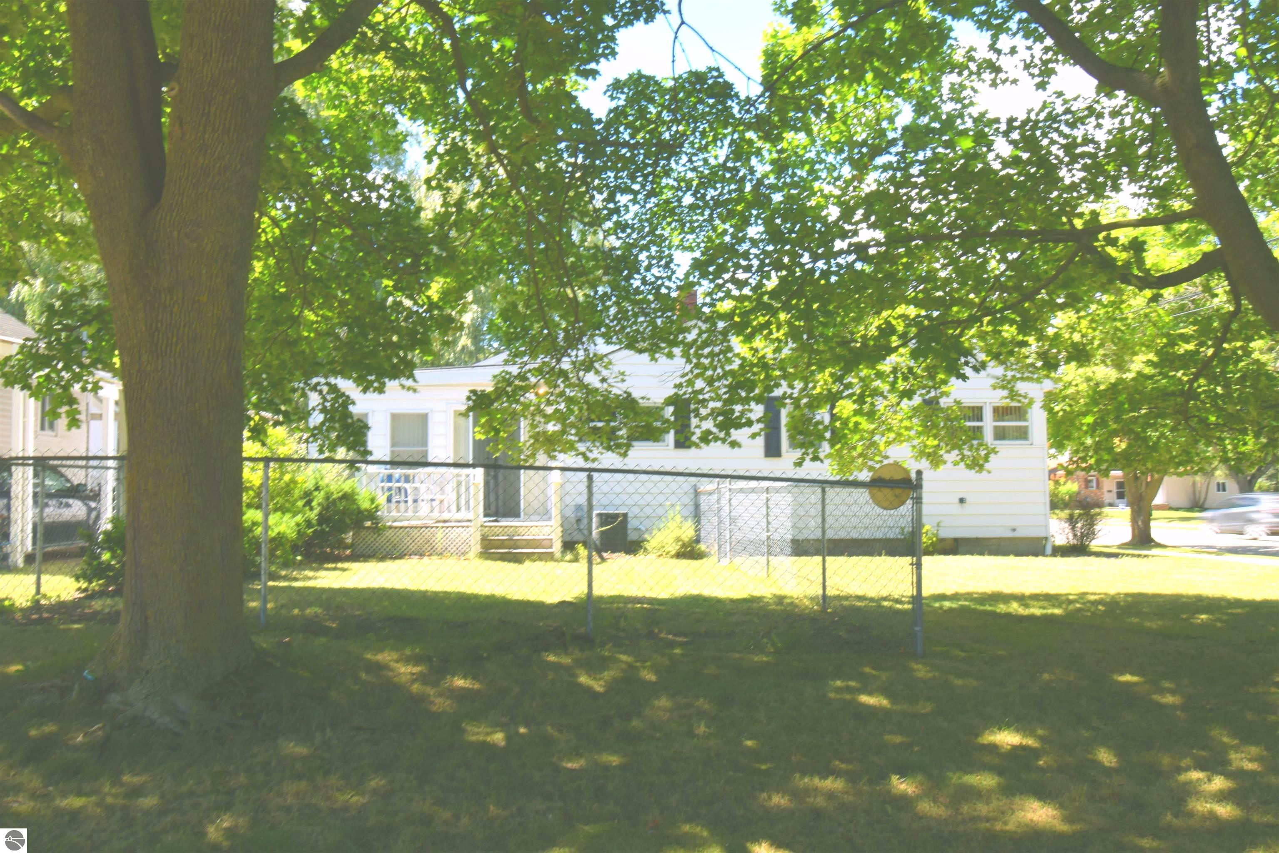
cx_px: 640
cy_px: 426
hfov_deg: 61.9
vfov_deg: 43.6
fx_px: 1066
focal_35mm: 30
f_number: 22
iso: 100
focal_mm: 20
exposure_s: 1/10
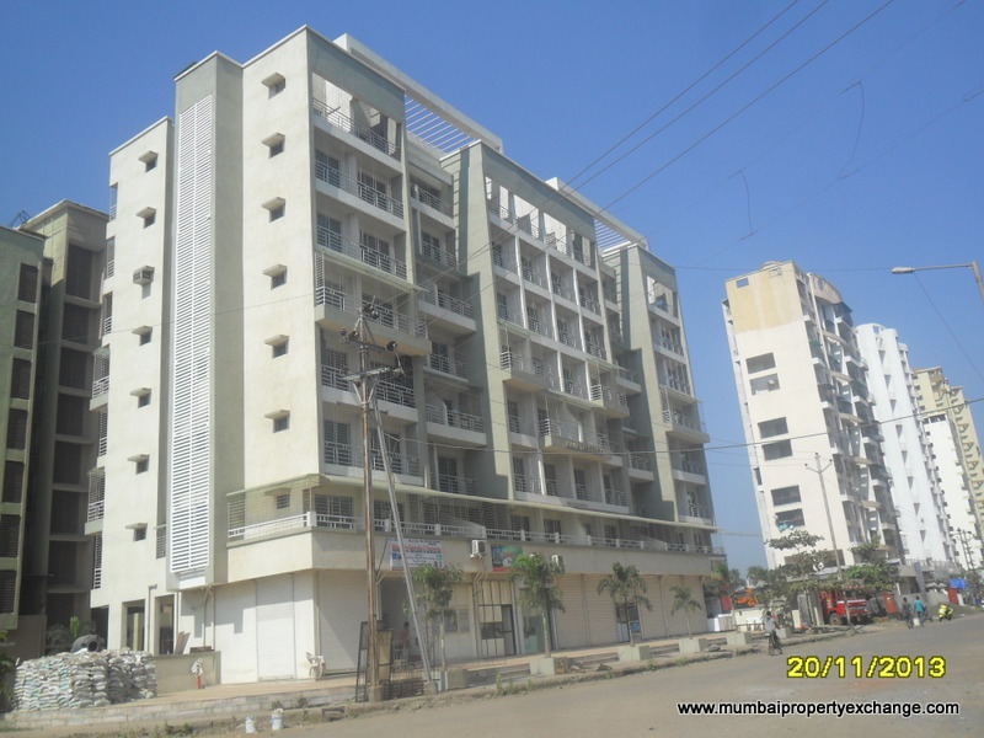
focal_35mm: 32
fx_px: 910
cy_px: 369
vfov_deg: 44.2
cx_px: 492
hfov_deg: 56.8
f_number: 9.4
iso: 100
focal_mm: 5.7
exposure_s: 1/180
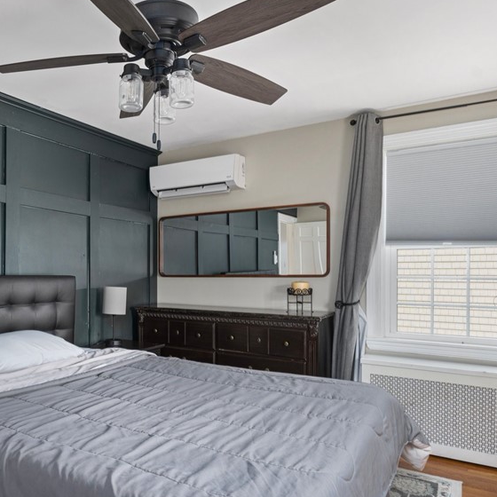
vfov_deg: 57.0
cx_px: 140
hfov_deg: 55.2
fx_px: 455
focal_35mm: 28
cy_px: 286
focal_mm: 17
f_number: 7.1
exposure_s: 1/2.5
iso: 640
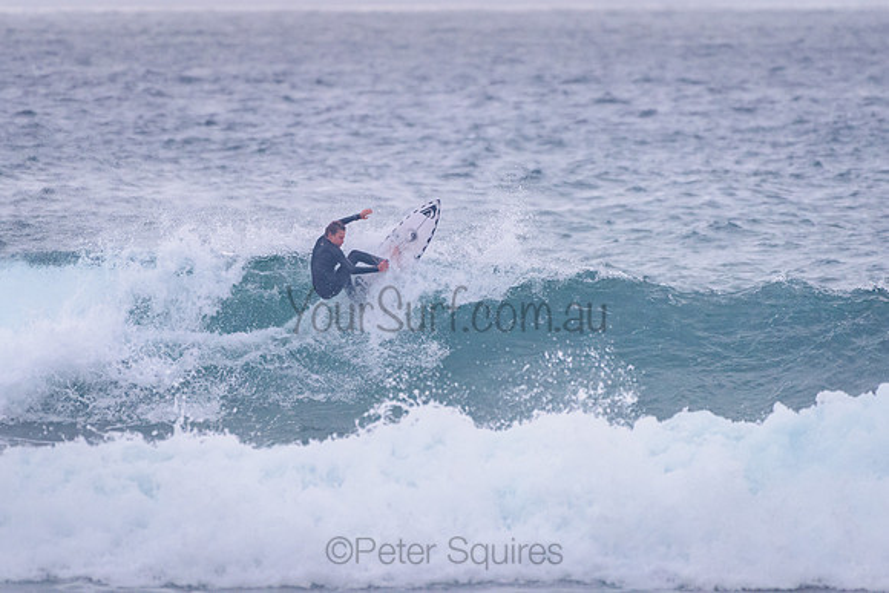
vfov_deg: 2.2
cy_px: 230
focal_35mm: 613
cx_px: 399
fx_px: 15139
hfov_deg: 3.4
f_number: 5.6
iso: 1800
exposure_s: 1/2000
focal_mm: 500
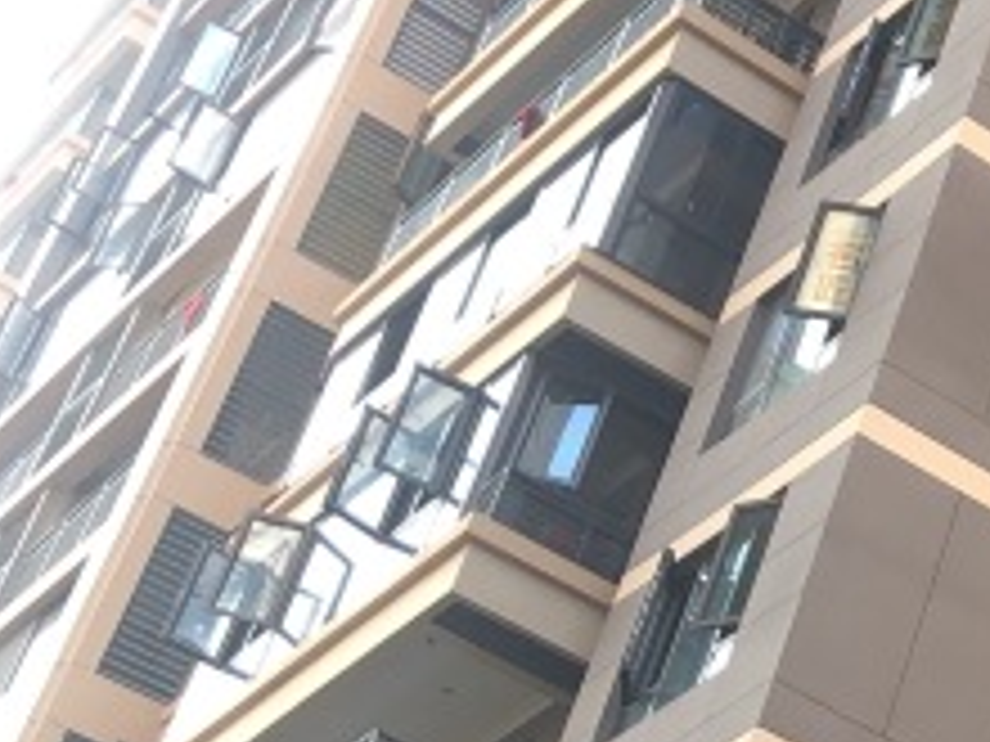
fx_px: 3632
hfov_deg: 13.5
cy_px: 571
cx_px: 1930
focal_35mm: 127
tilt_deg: +34.8
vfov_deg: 11.6
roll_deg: -7.4
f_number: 1.8
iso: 32
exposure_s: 1/120
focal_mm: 3.99
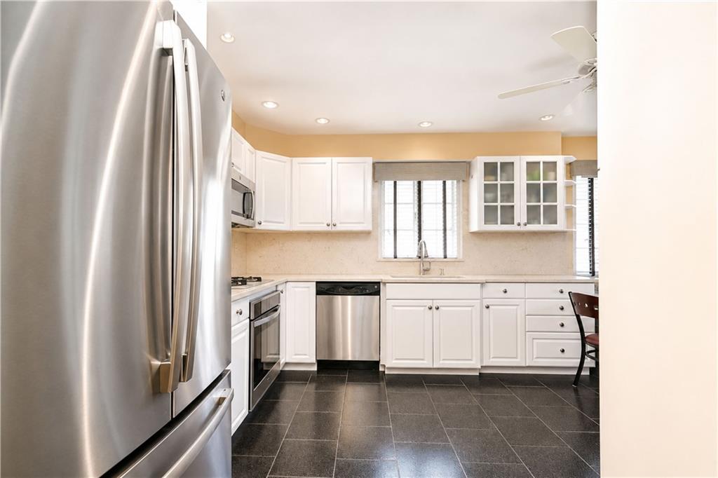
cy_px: 239
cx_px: 359
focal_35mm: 16
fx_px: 319
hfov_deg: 96.8
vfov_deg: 73.7
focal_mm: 16
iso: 64
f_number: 4
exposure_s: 1/15
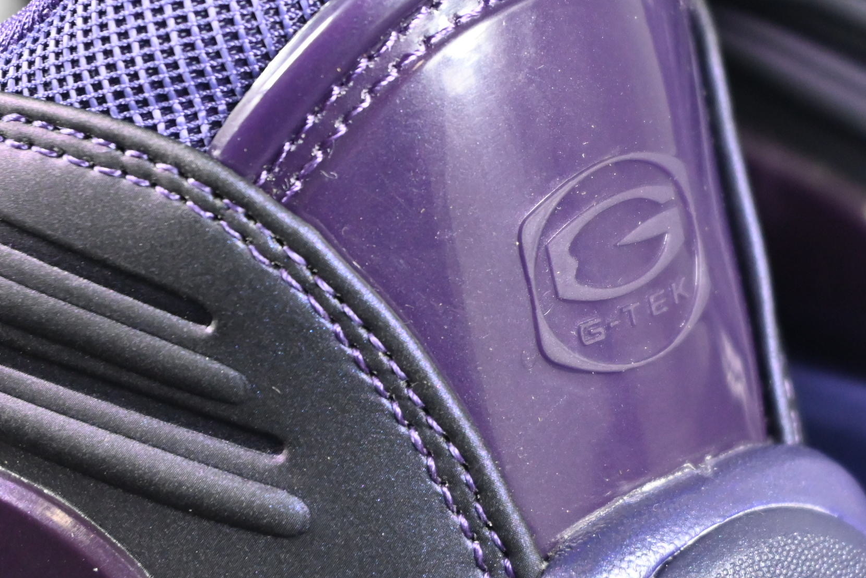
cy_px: 225
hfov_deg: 16.2
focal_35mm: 126
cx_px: 627
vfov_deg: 10.9
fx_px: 3031
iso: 2200
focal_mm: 50
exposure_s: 1/125
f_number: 6.3
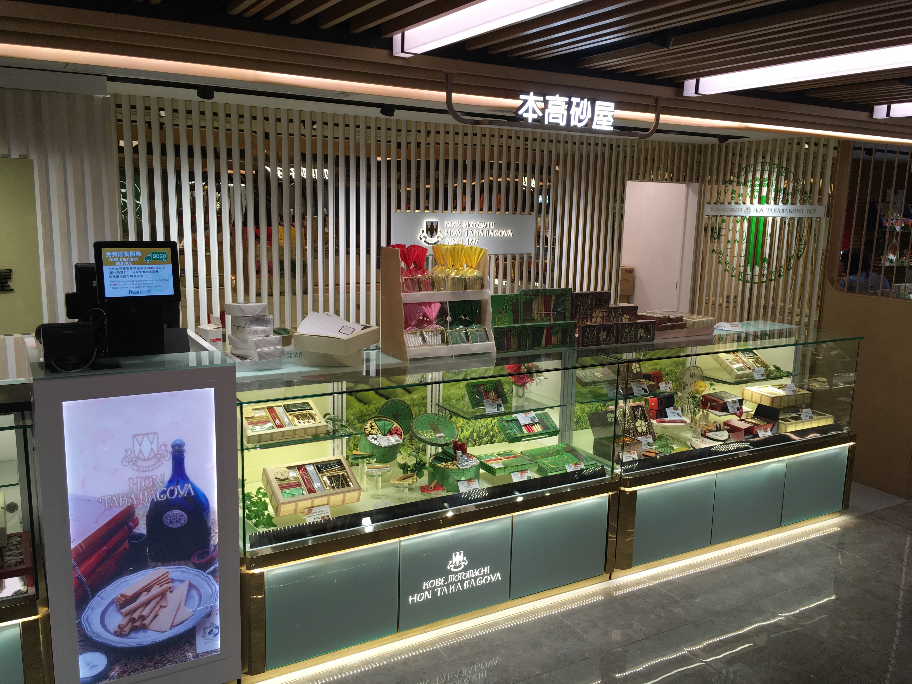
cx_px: 456
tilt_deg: -10.0
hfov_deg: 61.7
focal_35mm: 29
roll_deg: -1.3
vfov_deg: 48.2
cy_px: 342
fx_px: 764
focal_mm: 4.15
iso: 40
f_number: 2.2
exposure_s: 1/100
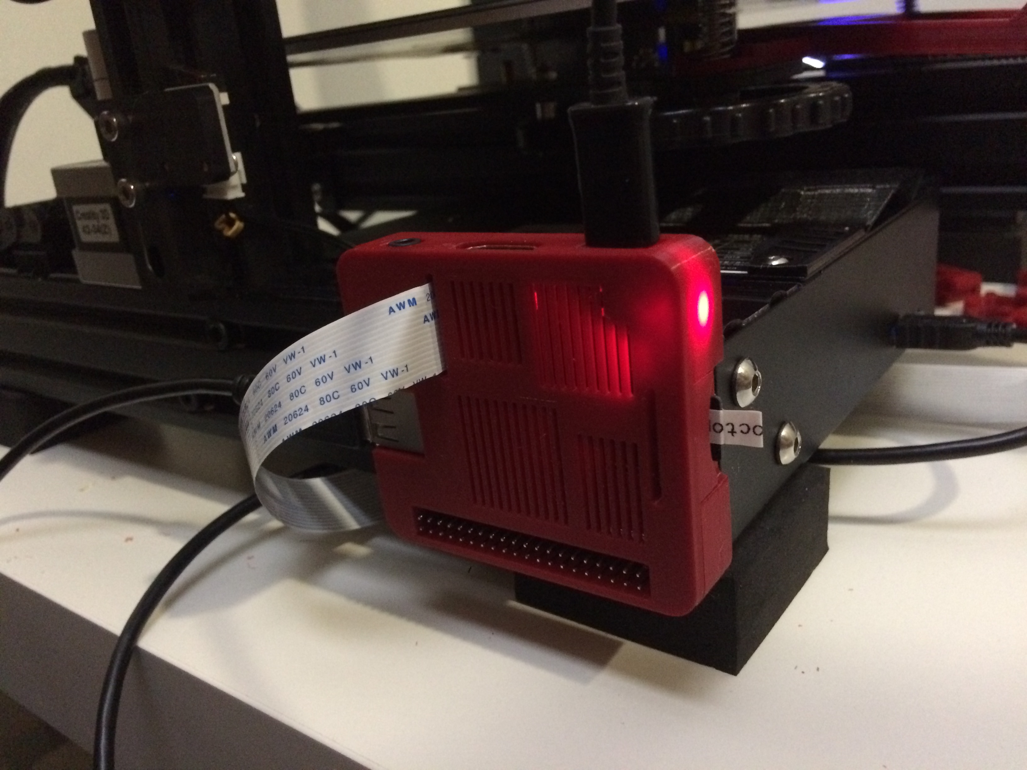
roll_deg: +5.8
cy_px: 385
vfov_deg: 48.2
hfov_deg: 61.7
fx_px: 860
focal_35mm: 29
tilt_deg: -18.8
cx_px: 514
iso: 400
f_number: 2.2
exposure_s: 1/15
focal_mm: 4.15
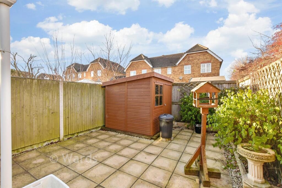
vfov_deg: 77.3
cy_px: 94
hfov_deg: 100.4
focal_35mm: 15
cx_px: 141
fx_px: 118
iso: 160
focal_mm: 10
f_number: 6.3
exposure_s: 1/80
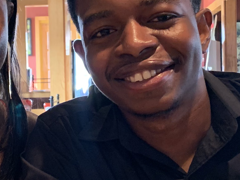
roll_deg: +1.2
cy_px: 100
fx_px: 631
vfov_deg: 16.2
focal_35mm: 91
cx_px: 52
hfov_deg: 21.3
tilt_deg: -2.8
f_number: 1.8
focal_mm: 4.25
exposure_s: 1/30
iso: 500
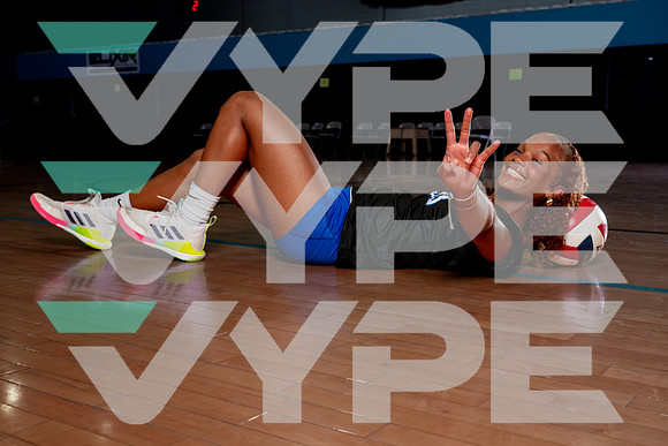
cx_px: 334
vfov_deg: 31.7
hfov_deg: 46.1
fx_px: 786
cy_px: 223
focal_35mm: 42
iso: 500
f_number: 7.1
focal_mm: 42
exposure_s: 1/200
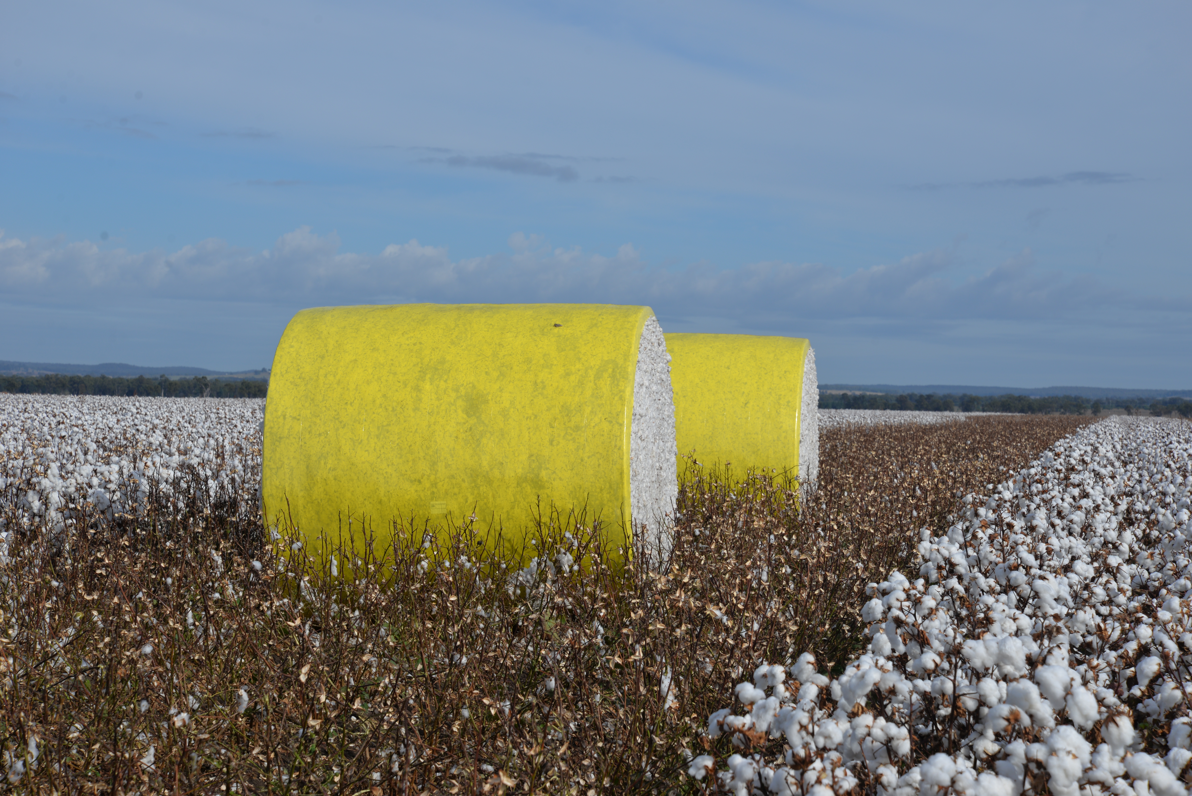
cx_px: 596
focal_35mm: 80
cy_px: 398
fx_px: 2650
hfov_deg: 25.4
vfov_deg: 17.1
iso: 100
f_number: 9
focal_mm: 80
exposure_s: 1/320
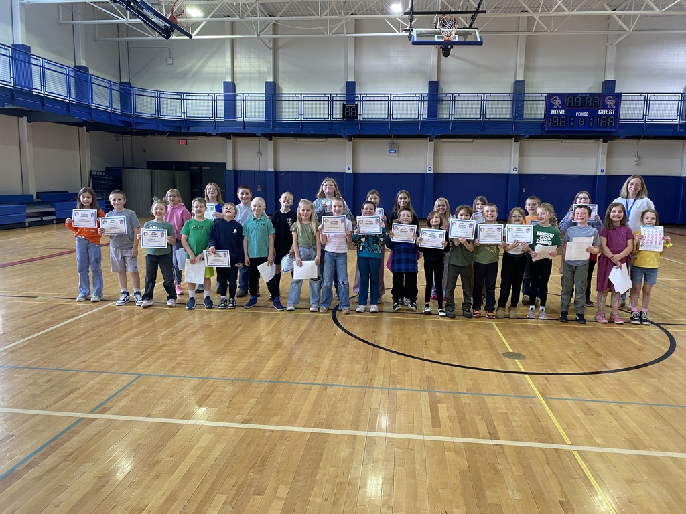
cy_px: 257
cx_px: 343
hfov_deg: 67.3
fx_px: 515
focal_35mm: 26
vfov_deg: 53.1
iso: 100
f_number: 1.8
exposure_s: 1/60
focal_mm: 4.25
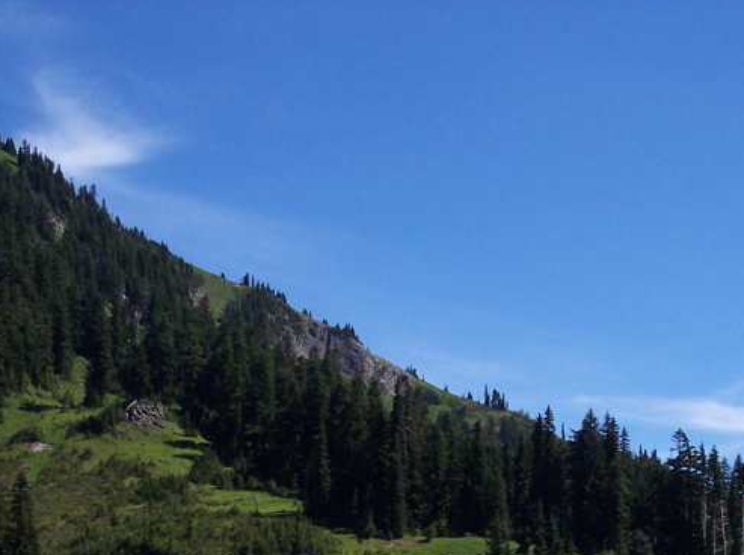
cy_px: 538
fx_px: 1695
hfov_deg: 24.7
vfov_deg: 18.2
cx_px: 475
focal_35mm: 79
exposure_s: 1/700
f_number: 4.8
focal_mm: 8
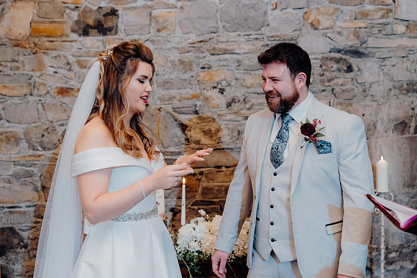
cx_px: 208
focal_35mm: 56
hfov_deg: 35.6
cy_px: 139
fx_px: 649
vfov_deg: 24.2
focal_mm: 56
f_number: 3.5
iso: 2500
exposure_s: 1/200
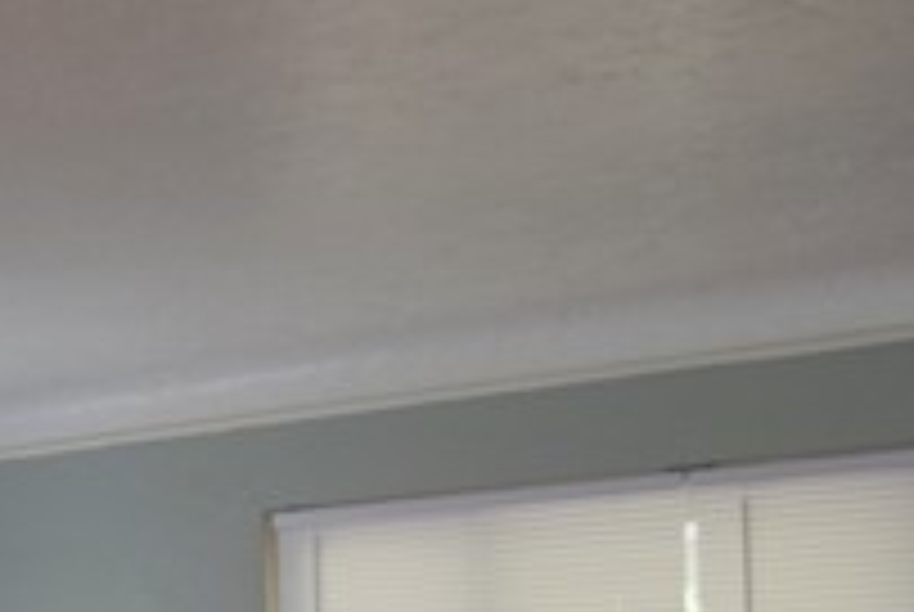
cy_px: 745
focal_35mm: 80
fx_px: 2034
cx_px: -952
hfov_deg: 17.4
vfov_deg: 16.4
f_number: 3.5
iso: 360
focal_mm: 10
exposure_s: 1/15
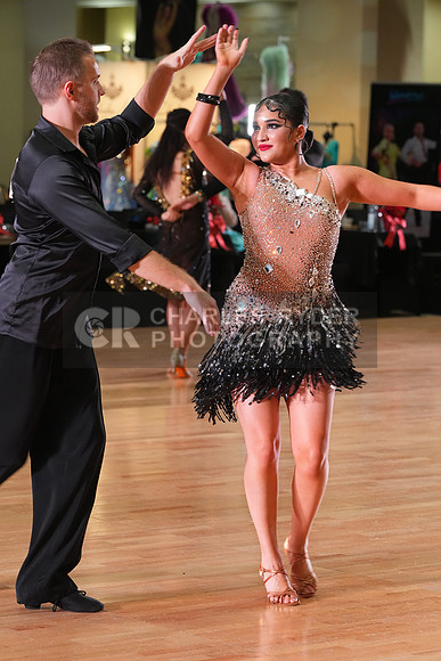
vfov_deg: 15.2
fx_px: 2479
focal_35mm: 135
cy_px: 330
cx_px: 220
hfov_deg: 10.2
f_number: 5.6
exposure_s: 1/200
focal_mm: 135
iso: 3200
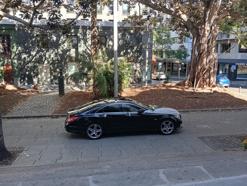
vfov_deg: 49.9
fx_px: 200
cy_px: 93
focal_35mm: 28
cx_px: 124
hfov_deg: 63.4
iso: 233
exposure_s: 1/100
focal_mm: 4.22
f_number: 1.8
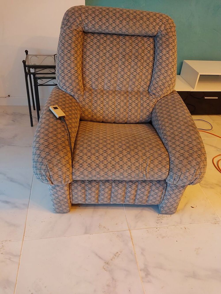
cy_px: 147
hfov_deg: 46.8
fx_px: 255
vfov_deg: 60.0
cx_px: 110
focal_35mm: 30
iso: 320
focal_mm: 4.6
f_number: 1.8
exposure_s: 1/30
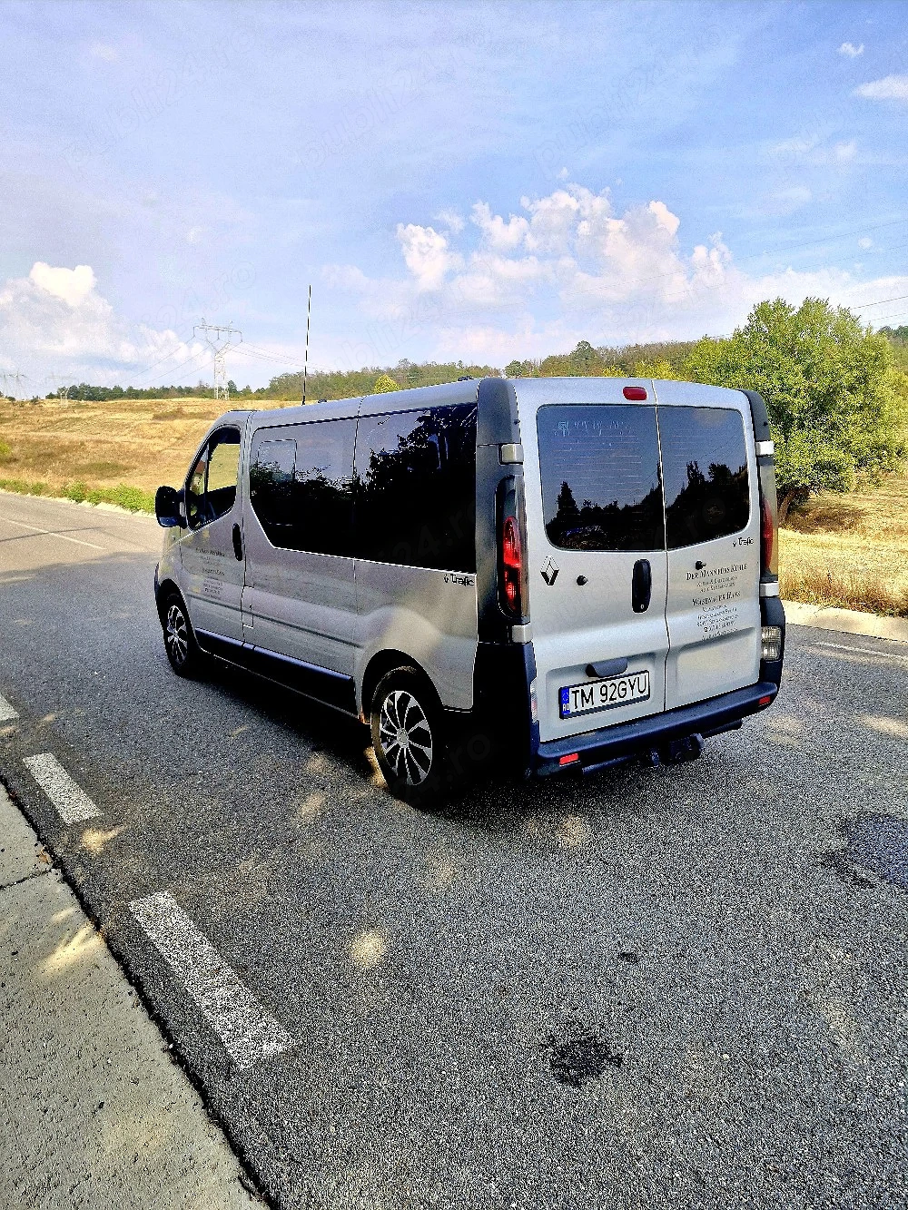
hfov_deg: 58.9
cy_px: 605
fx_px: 804
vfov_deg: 73.9
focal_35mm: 23
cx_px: 454
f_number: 1.8
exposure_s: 1/1000
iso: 50
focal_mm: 5.54
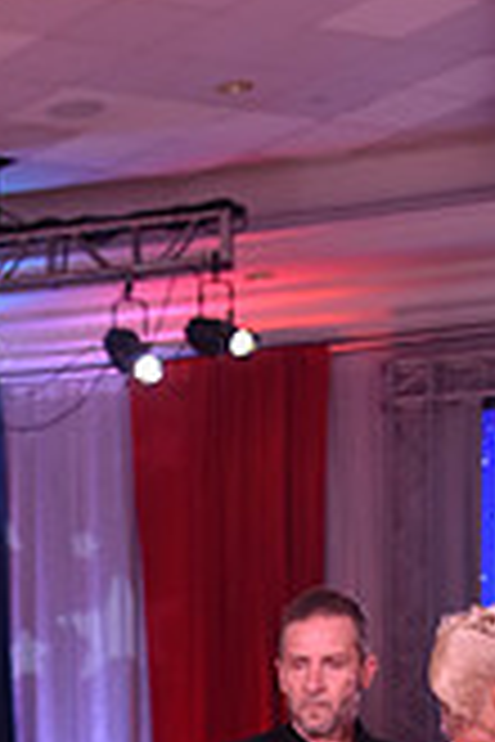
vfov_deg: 14.3
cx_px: -344
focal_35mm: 134
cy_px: 1129
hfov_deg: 9.8
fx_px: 2764
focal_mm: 38
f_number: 4.5
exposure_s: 1/250
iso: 1250
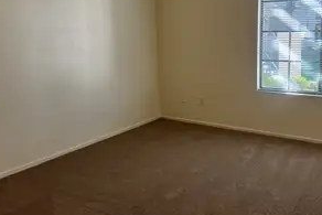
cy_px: 79
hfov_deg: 51.1
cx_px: 208
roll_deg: +0.2
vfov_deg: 35.8
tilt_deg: -9.7
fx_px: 331
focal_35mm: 37
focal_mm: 5.7
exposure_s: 1/163
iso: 64
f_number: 1.5
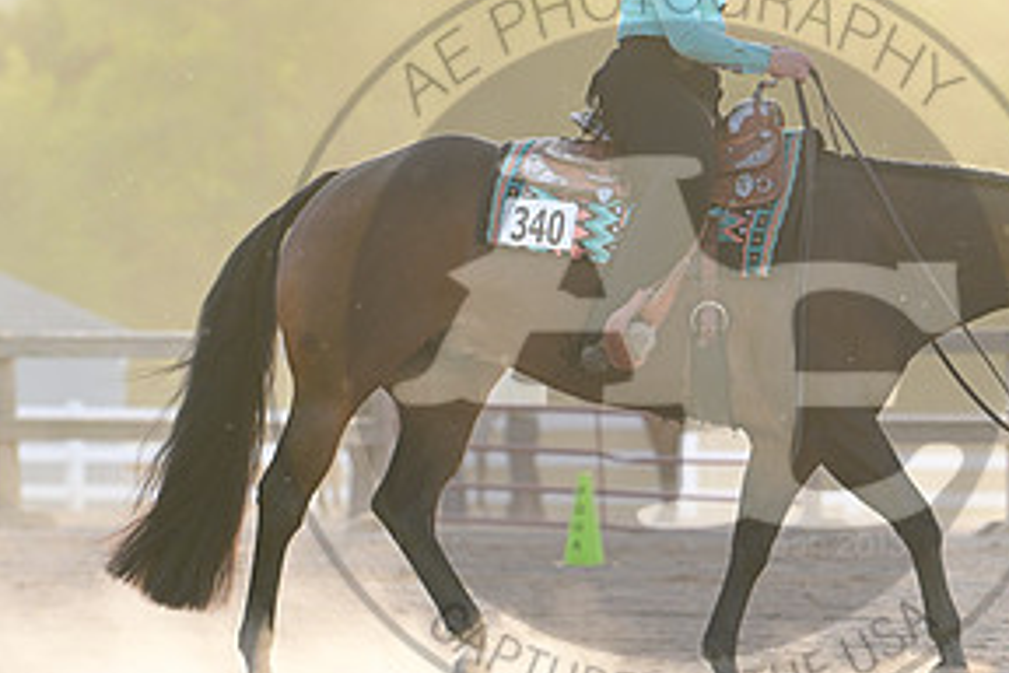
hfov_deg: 5.7
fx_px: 10145
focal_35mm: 362
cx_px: 676
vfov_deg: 3.8
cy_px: 342
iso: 1250
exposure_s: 1/1600
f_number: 4.5
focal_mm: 180
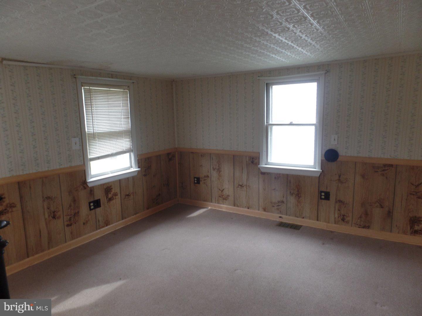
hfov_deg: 73.9
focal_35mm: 23
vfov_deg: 58.9
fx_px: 280
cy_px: 158
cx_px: 211
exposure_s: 1/30
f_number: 2.8
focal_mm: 4.1
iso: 120
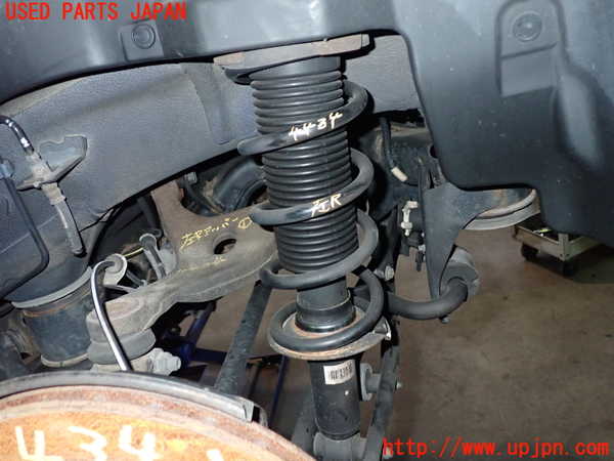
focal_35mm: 30
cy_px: 230
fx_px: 532
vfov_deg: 46.8
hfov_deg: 60.0
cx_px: 307
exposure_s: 1/30
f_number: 6.3
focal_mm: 5.4
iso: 800
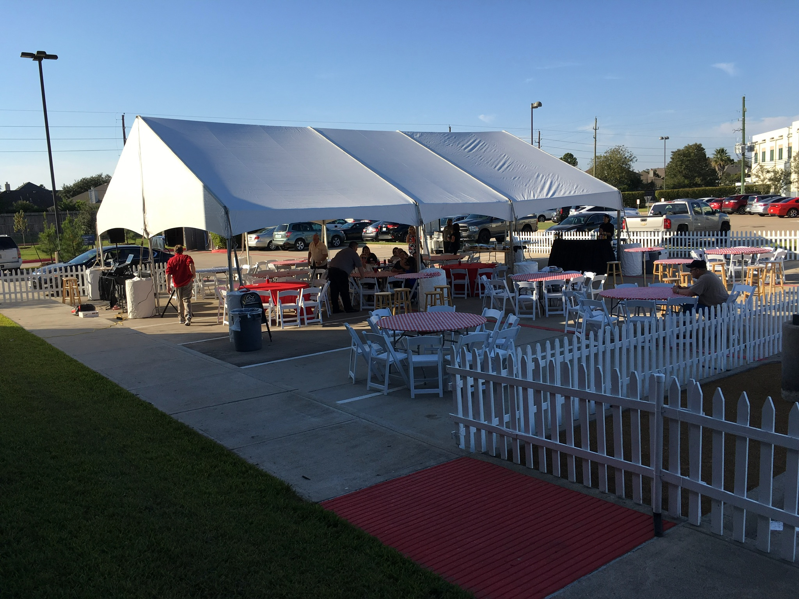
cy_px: 300
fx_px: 669
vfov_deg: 48.2
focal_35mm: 29
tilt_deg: -9.3
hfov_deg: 61.7
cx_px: 400
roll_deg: +2.4
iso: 25
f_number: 2.2
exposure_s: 1/1148
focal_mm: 4.15
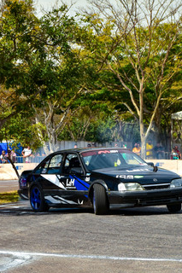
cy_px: 174
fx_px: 1245
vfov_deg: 12.5
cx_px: 118
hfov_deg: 8.4
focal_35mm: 164
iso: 160
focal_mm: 70
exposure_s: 1/200
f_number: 8
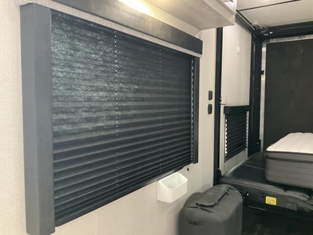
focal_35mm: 29
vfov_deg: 48.2
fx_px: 262
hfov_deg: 61.7
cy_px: 118
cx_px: 156
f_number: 1.8
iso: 320
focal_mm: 3
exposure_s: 1/43
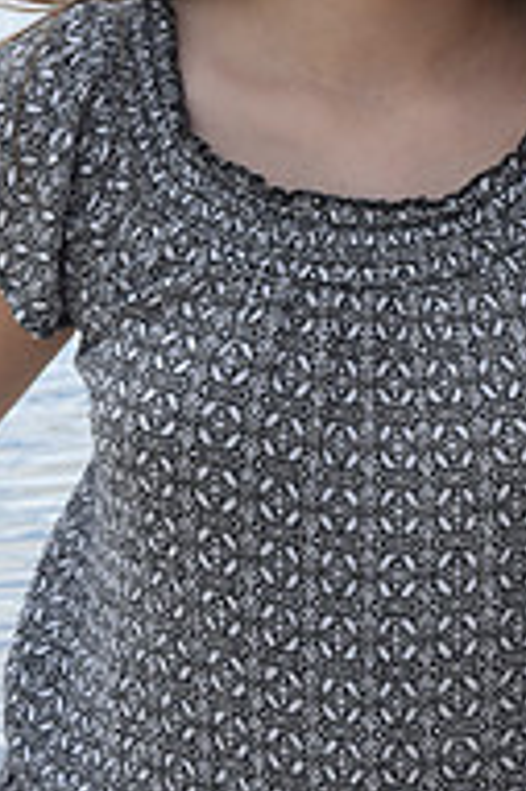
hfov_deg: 10.0
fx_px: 3008
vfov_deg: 15.0
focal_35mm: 137
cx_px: 462
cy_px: 369
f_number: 11
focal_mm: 45
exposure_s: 1/160
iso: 640
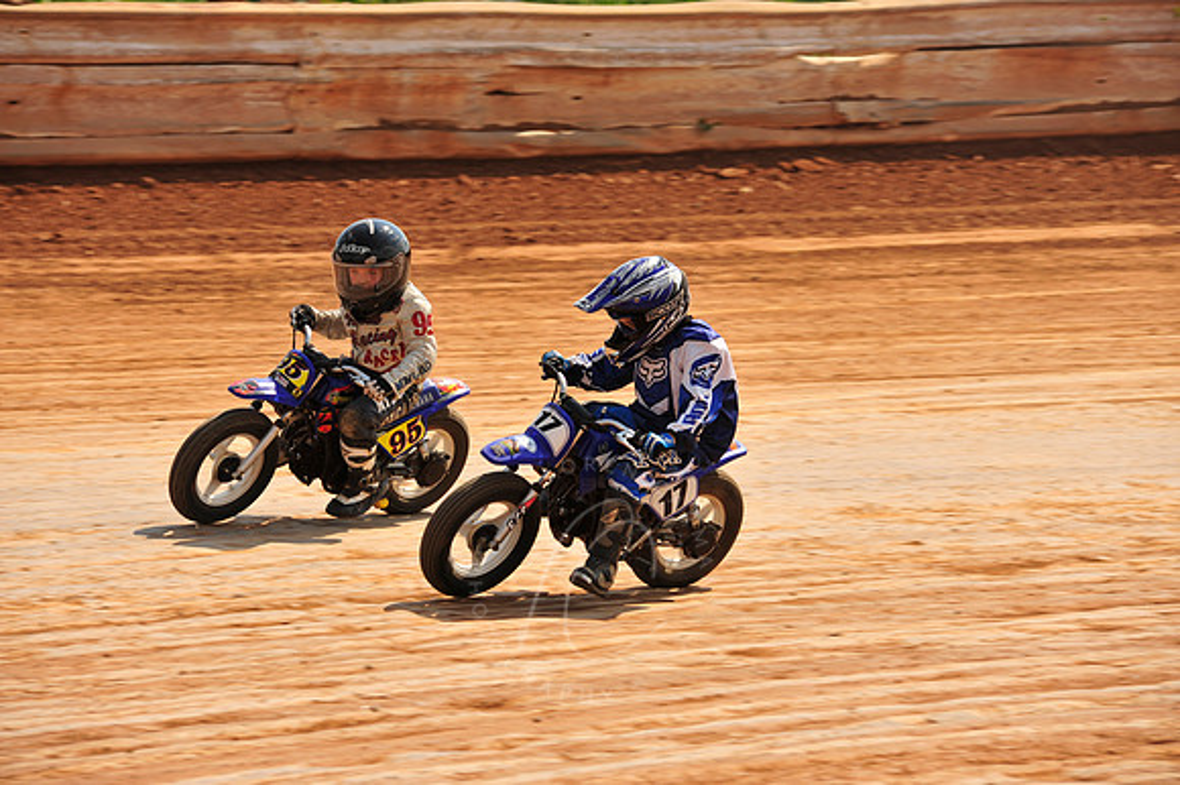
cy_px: 392
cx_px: 590
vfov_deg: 6.9
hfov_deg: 10.3
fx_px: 6552
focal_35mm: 200
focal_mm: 200
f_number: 9
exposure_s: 1/400
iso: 200
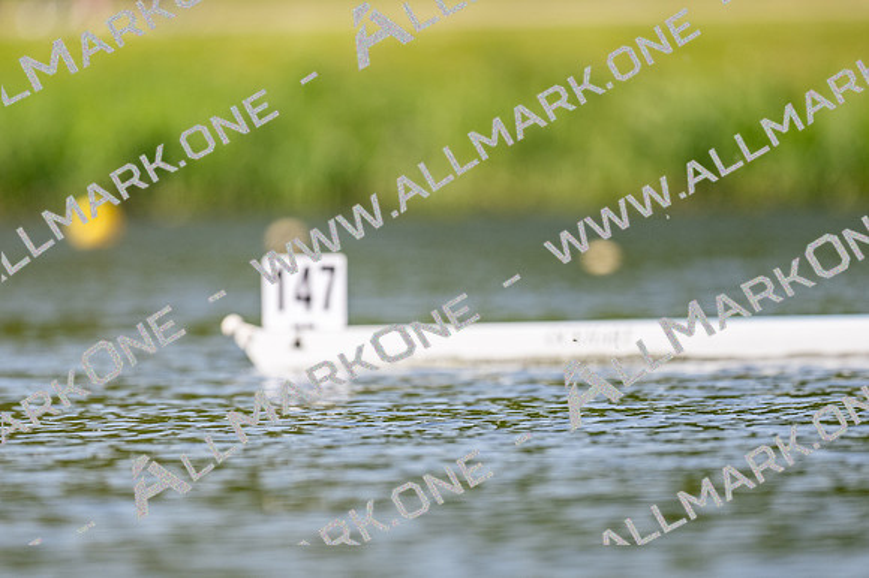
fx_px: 21712
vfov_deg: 1.5
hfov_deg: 2.3
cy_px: 289
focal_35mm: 900
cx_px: 434
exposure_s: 1/2500
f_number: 4
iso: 280
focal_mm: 600
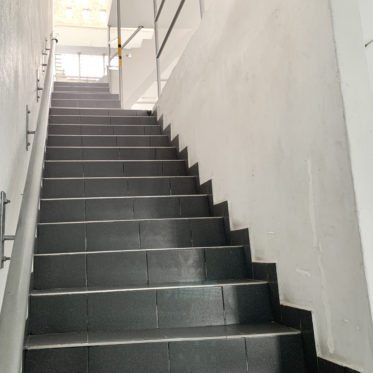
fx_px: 414
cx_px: 143
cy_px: 177
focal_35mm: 34
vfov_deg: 48.4
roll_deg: +3.3
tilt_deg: +9.5
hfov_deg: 48.1
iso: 100
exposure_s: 1/60
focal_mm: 4.25
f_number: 1.8
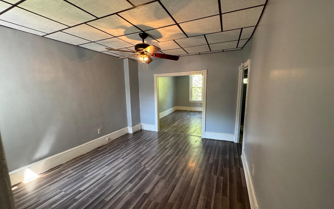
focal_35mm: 15
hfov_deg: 101.5
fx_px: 137
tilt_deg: -10.9
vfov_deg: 74.8
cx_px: 168
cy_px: 109
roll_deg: -0.2
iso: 250
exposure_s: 1/60
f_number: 2.2
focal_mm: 2.22
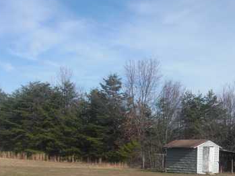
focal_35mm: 66
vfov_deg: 22.0
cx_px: 195
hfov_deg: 28.6
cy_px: 140
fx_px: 448
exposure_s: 1/125
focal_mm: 6.3
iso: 50
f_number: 7.9
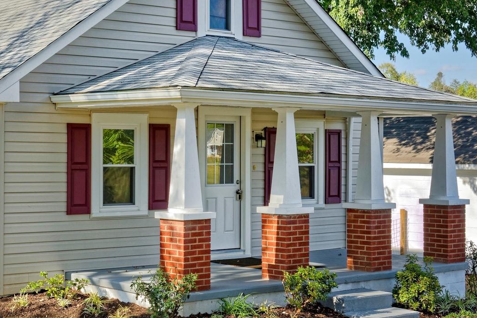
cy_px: 151
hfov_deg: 26.9
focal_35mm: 74
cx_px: 110
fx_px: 980
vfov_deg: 18.4
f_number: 8
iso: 250
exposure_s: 1/200
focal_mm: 38
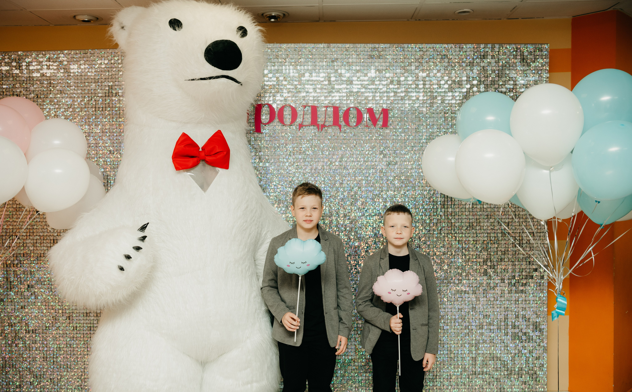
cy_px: 209
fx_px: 573
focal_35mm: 33
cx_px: 312
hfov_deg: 57.8
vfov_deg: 37.8
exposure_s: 1/160
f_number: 4
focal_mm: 32
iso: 400
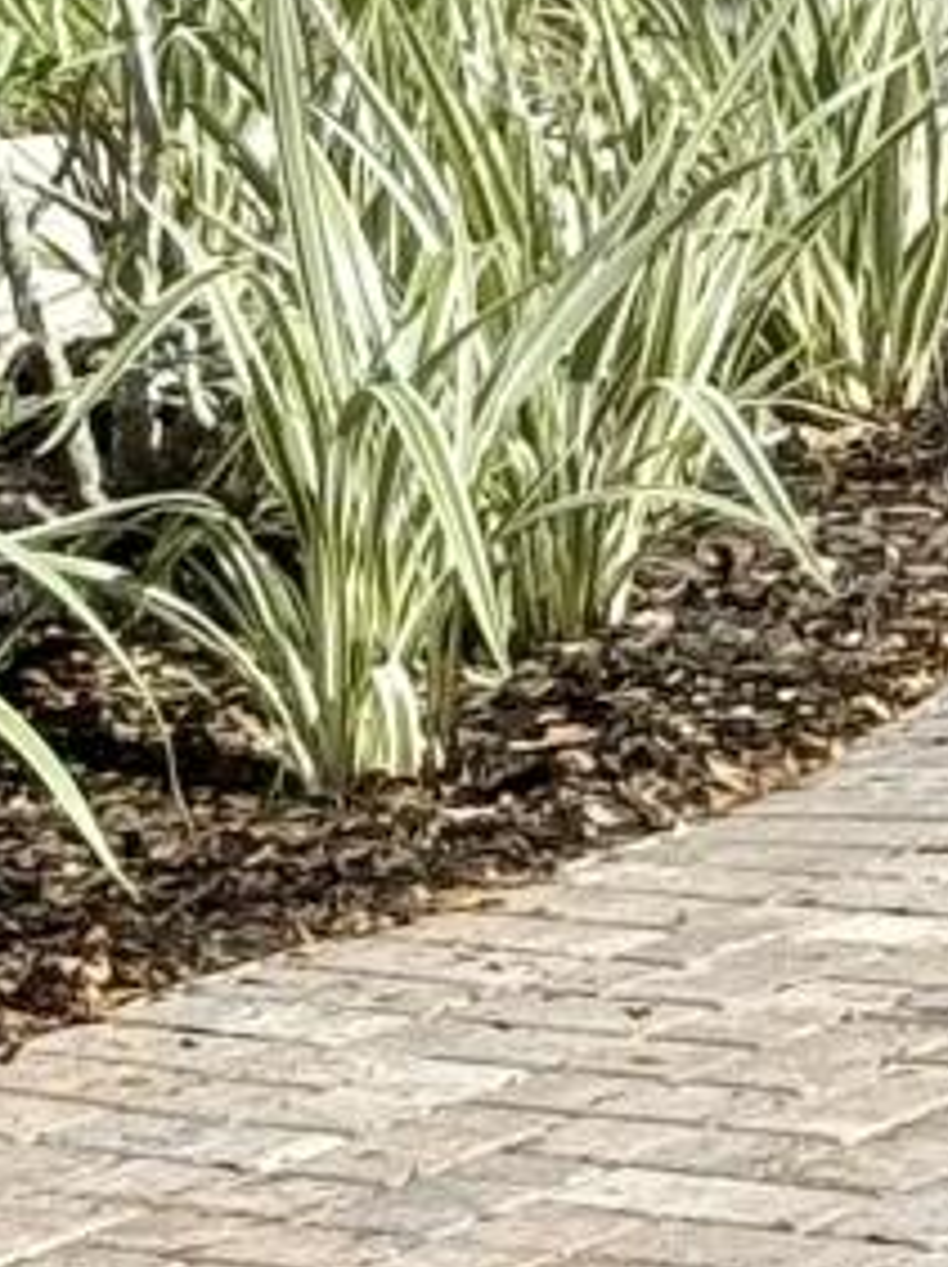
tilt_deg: -3.7
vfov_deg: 5.7
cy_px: -1258
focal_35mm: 341
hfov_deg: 4.3
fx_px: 12470
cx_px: 1766
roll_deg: -0.1
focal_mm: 6.76
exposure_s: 1/2667
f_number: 1.78
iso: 64
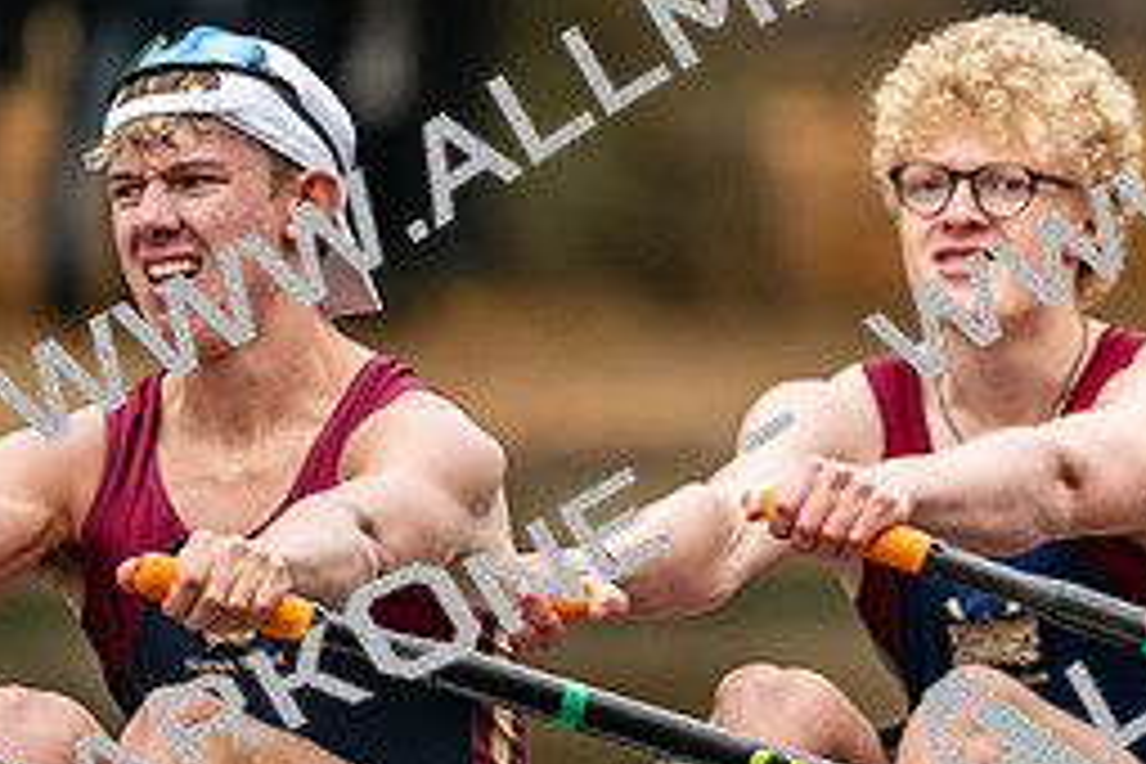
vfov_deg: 1.5
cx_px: 539
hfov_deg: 2.3
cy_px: 456
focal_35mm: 909
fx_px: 28934
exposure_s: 1/2500
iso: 2500
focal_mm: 400
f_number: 4.5
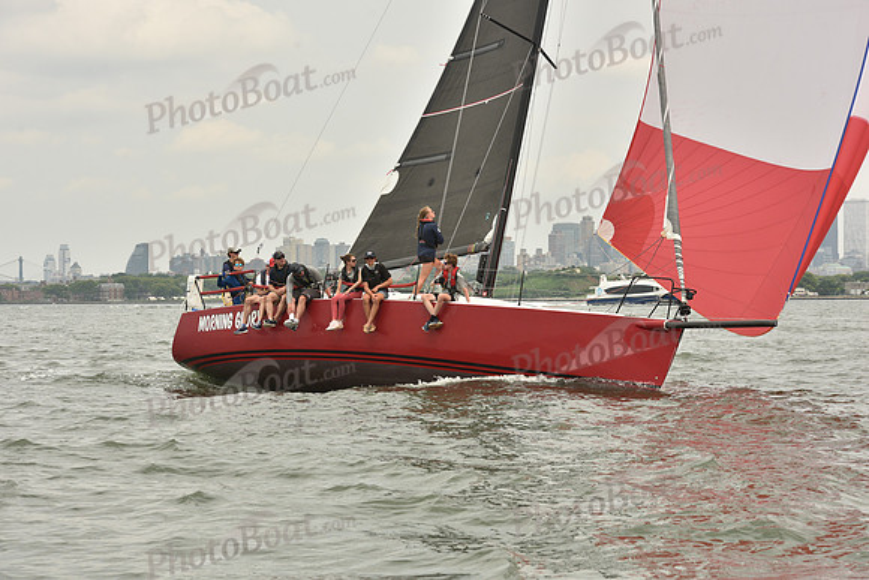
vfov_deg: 14.4
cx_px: 434
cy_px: 290
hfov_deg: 21.5
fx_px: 2294
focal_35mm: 95
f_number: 9
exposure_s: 1/640
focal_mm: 95
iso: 250
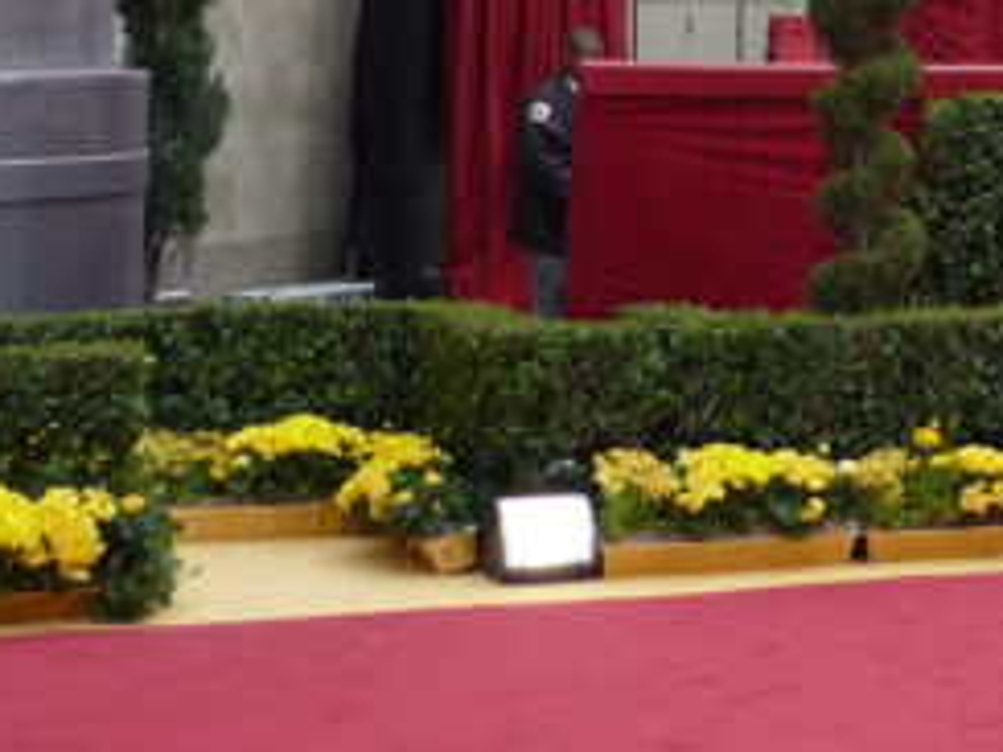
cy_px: -394
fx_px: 3013
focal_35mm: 104
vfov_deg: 13.4
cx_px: 1098
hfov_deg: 18.2
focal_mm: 5.5
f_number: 2.8
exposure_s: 1/320
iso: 100
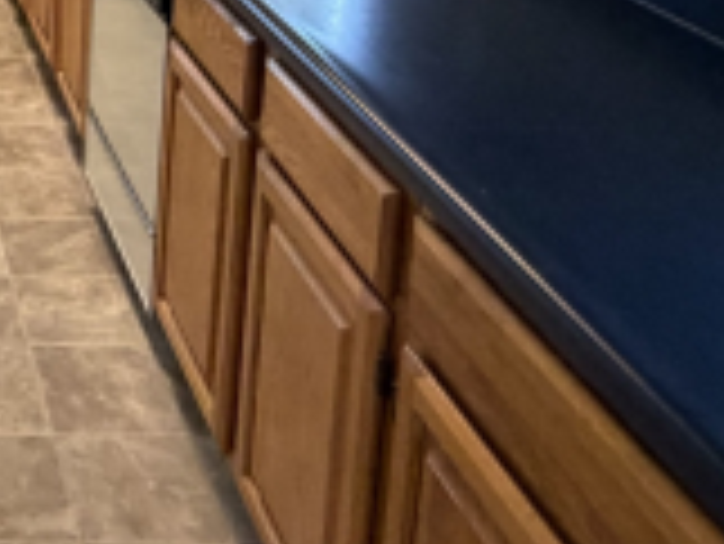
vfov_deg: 22.0
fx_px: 1214
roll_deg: -0.9
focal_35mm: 58
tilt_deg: -9.1
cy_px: -216
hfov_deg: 28.6
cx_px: -160
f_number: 2.2
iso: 320
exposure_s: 1/60
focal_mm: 2.22
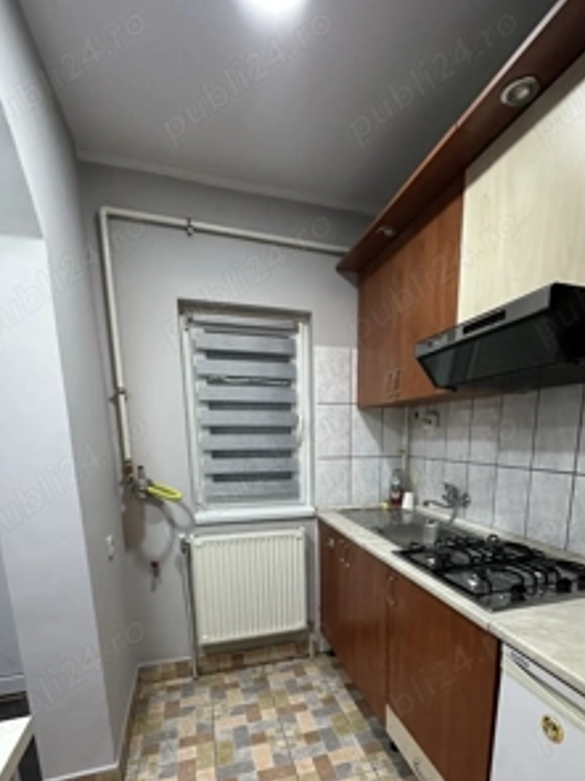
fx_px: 428
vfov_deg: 81.7
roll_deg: -0.7
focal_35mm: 19
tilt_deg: -11.3
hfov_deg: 68.2
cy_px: 524
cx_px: 339
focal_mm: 2.22
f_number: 2.2
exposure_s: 1/50
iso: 250
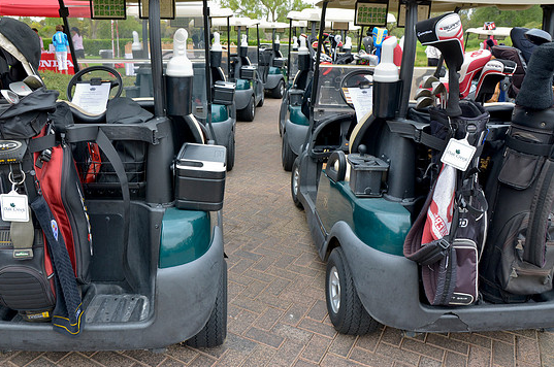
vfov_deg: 46.9
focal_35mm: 28
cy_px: 170
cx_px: 256
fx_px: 423
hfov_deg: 66.3
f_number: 7.1
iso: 200
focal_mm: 17
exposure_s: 1/80
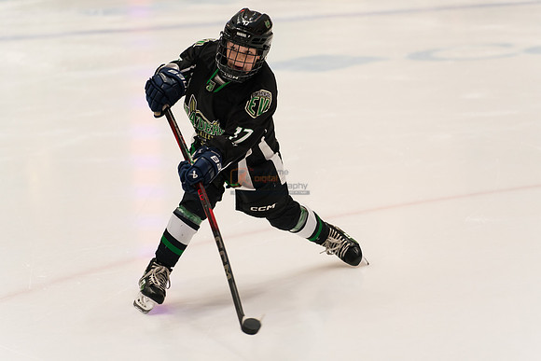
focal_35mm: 191
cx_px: 273
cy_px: 162
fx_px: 2867
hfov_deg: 10.8
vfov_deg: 7.2
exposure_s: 1/1000
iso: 2000
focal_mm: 150
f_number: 2.8
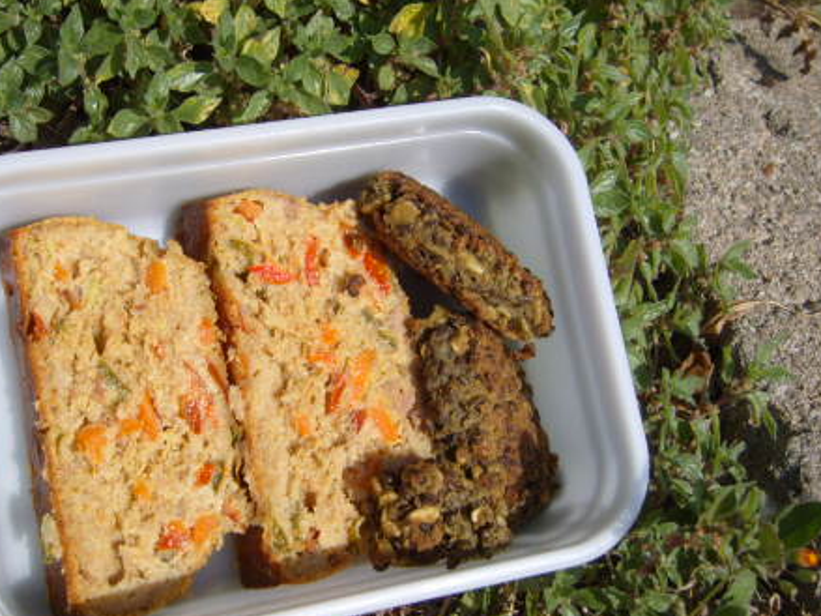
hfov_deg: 37.2
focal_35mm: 51
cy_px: 330
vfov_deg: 28.5
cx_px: 301
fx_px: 1209
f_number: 7.1
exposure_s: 1/350
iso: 80
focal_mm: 7.4
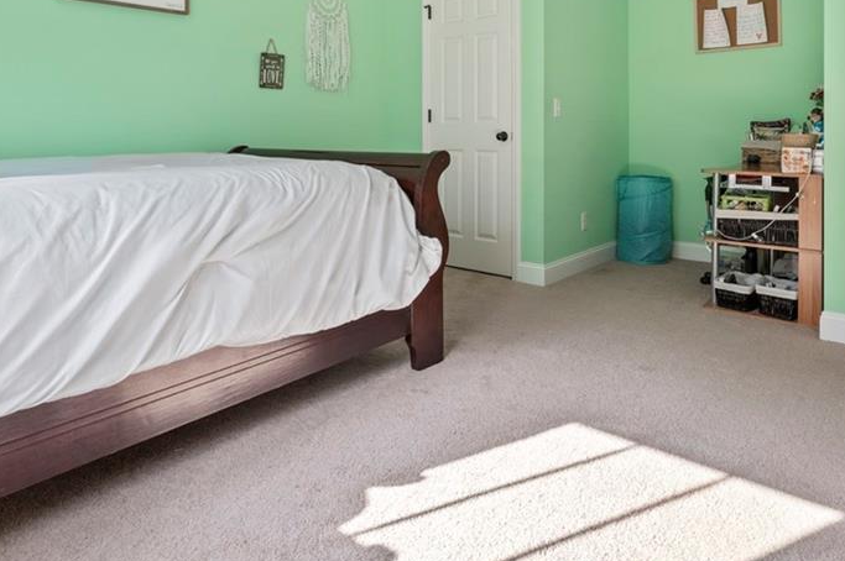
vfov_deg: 51.0
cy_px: 148
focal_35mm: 24
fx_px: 563
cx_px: 487
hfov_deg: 73.3
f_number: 8
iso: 200
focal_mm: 16
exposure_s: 1/13
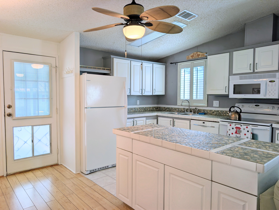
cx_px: 140
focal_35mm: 24
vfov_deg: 56.9
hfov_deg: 71.5
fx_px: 194
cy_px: 105
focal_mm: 6.9
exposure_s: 1/120
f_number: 1.68
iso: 24
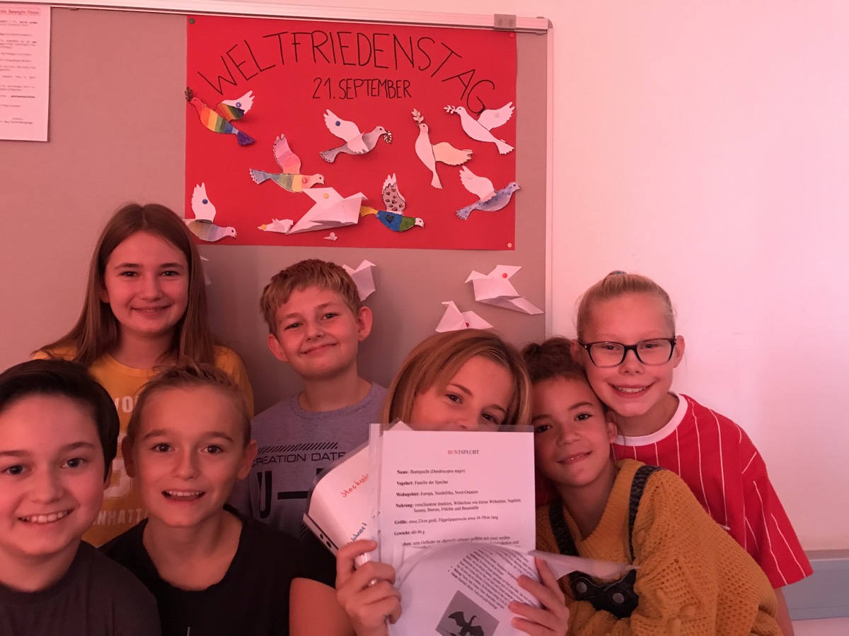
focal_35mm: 28
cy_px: 318
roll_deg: -0.7
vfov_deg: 49.7
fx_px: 687
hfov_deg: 63.4
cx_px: 424
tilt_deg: +3.1
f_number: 1.8
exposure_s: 1/13
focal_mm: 3.99
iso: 100
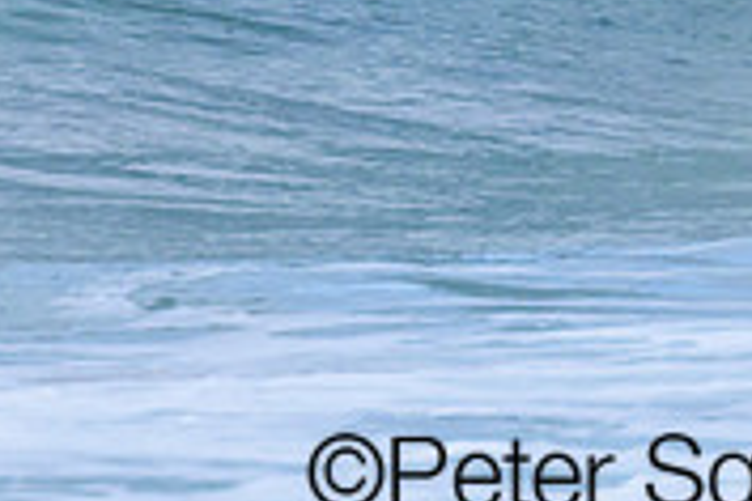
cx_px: 637
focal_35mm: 2684
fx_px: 56061
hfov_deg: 0.8
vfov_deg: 0.5
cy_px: -231
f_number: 11
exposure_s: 1/2000
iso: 1600
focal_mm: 800
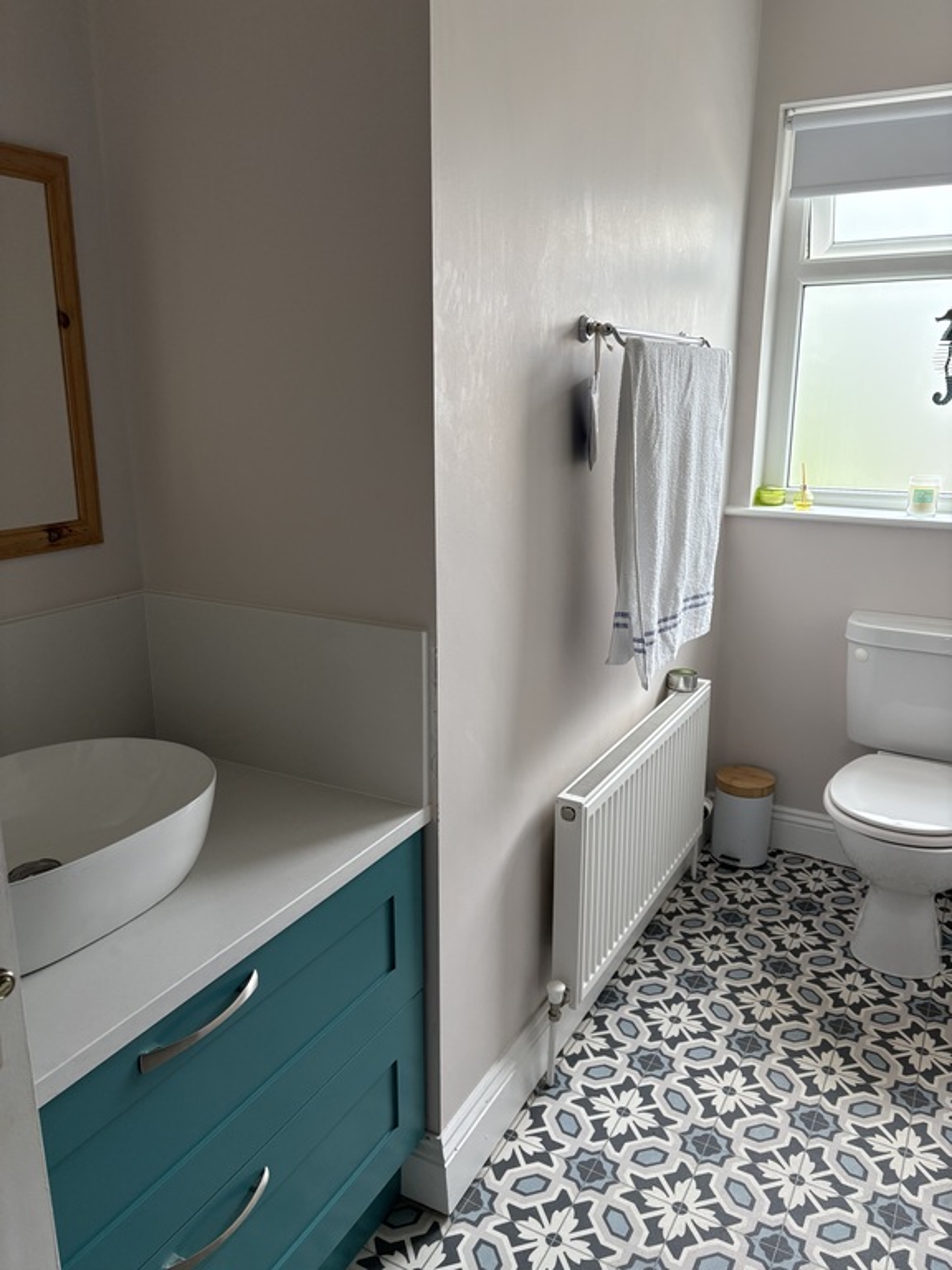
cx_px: 476
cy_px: 635
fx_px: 953
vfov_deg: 67.3
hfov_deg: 53.1
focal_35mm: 26
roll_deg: -0.4
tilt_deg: -14.0
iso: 125
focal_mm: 5.96
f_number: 1.6
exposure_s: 1/213
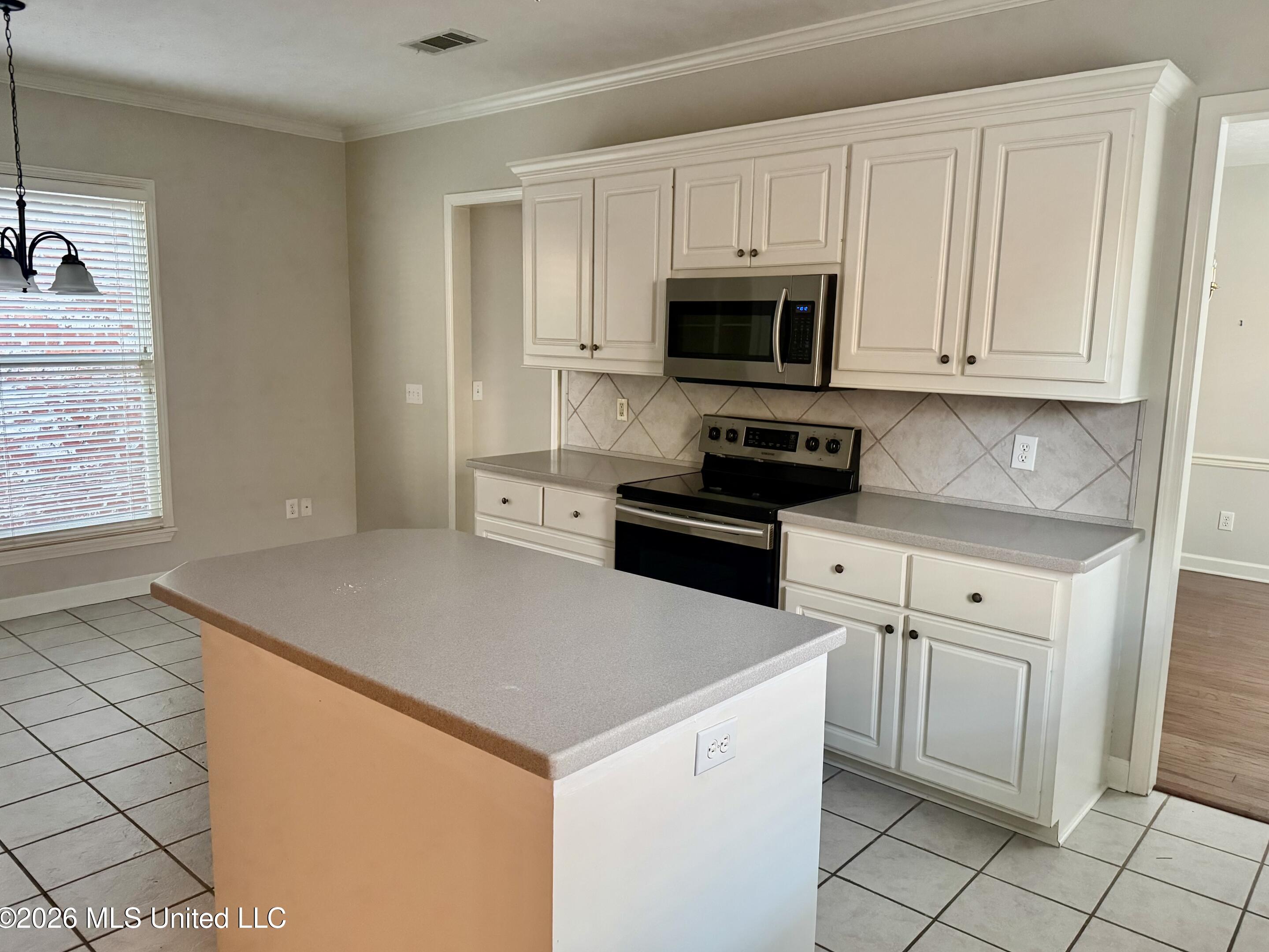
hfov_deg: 69.4
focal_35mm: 25
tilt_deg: -8.3
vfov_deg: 54.9
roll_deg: -1.1
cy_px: 468
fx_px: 916
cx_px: 654
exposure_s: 1/60
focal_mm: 6.76
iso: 500
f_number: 1.78
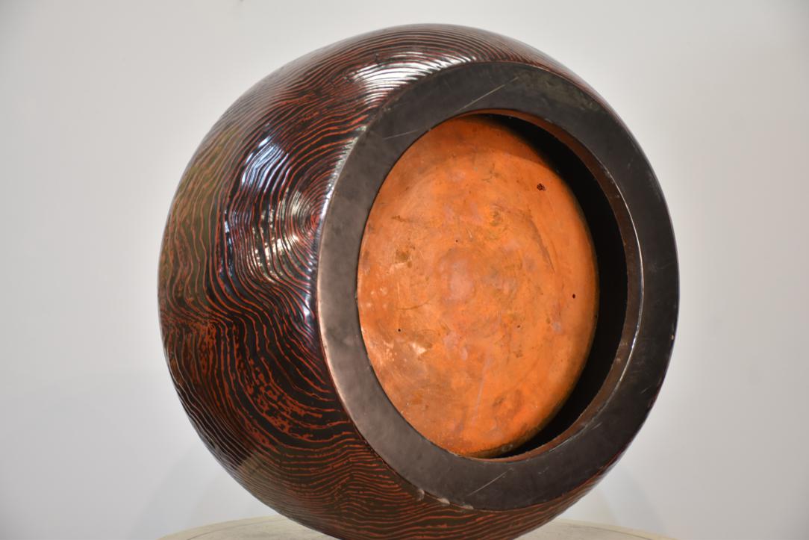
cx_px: 404
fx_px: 2023
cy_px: 270
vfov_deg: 15.2
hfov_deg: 22.6
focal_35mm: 90
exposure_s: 1/25
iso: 400
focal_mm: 60
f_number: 5
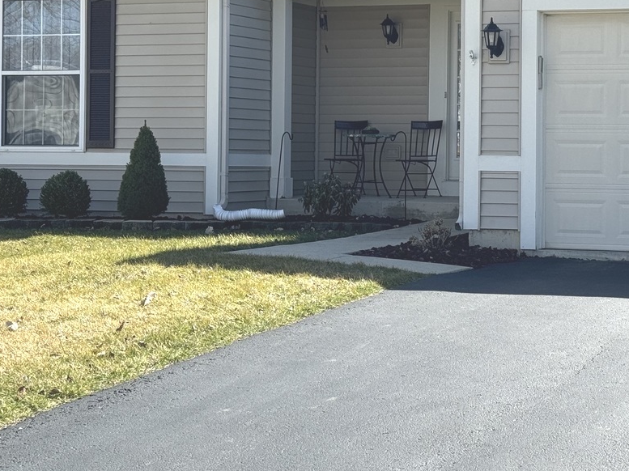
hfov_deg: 21.8
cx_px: 496
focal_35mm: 89
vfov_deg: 16.5
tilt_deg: +0.1
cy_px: 122
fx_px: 1616
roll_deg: -0.5
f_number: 1.78
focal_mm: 6.76
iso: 64
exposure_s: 1/3425
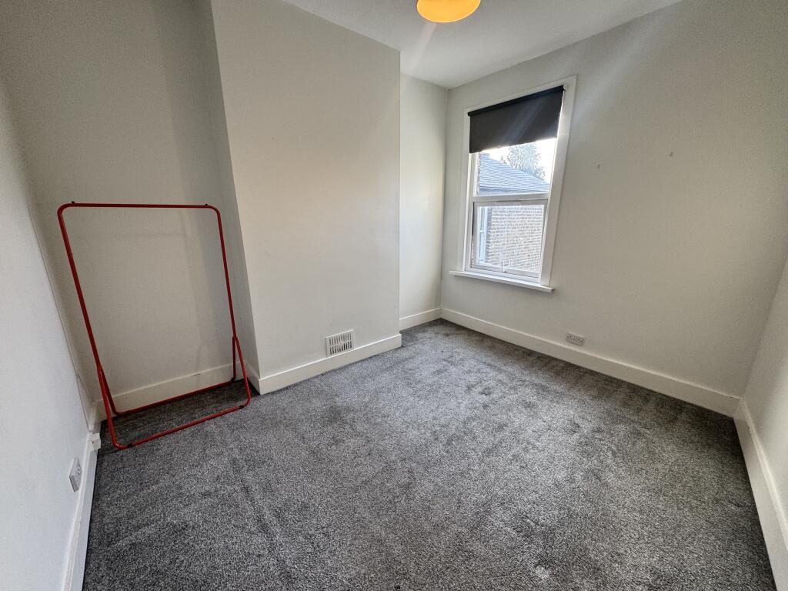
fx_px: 319
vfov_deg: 85.7
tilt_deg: -14.2
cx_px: 394
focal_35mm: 14
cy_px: 296
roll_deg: +0.5
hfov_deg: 102.1
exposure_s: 1/99
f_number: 2.2
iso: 125
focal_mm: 2.22
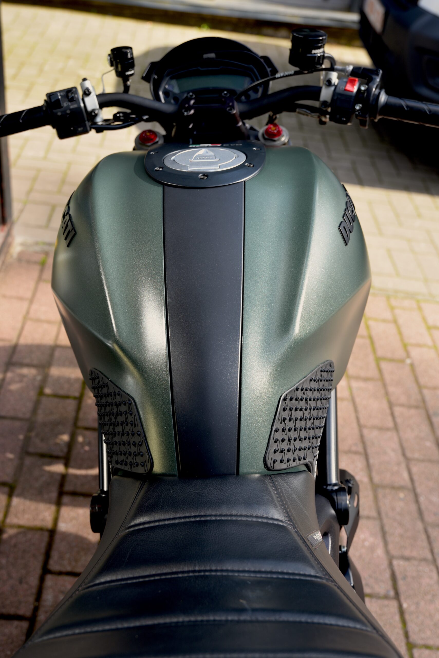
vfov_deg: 44.5
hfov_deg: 30.5
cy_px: 329
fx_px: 804
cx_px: 220
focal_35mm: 44
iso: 100
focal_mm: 44
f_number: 5
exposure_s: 1/100
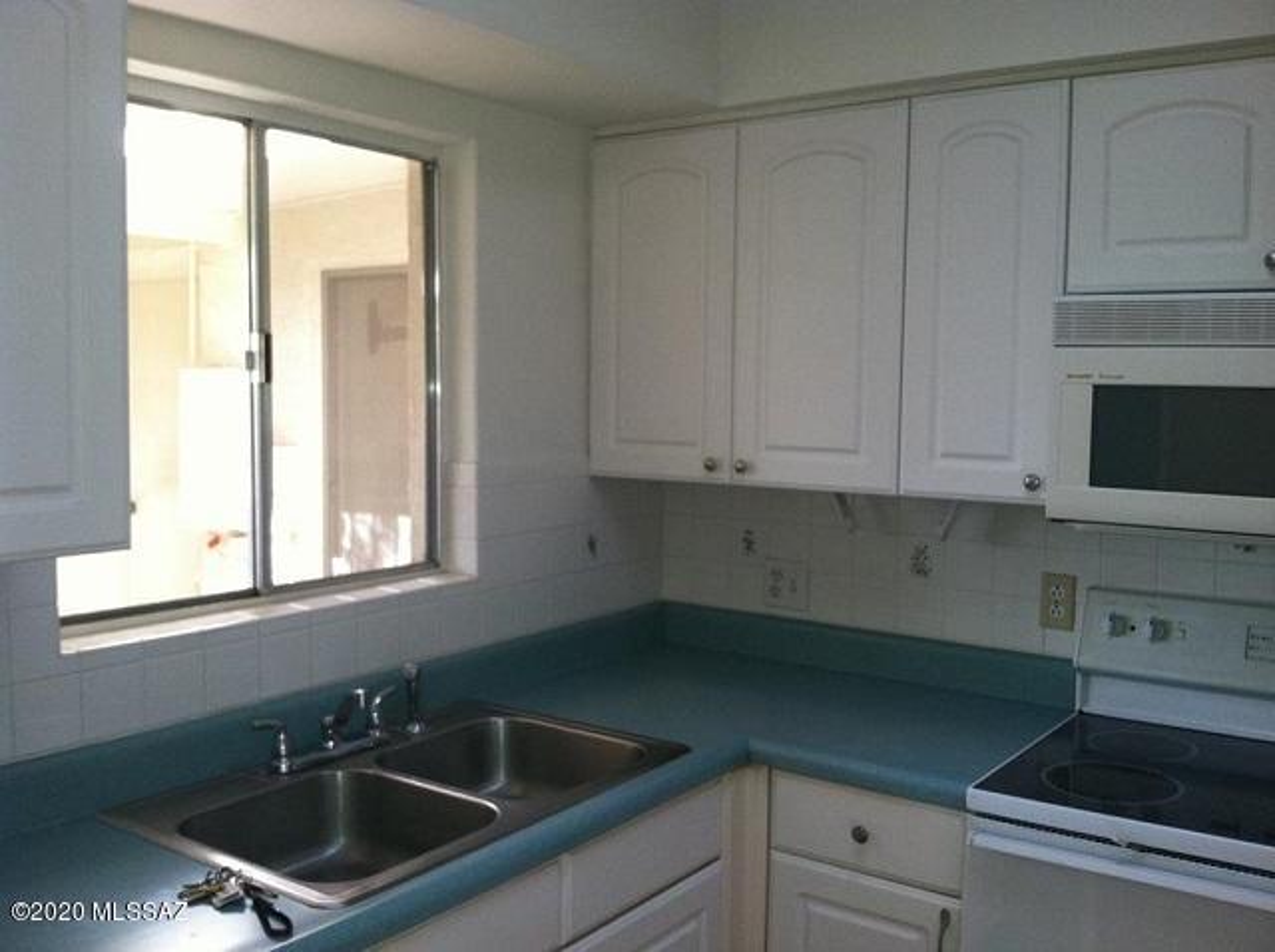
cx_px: 638
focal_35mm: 35
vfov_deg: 40.6
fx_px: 1287
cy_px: 476
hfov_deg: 52.7
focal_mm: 3.85
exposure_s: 1/17
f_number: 2.8
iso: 160
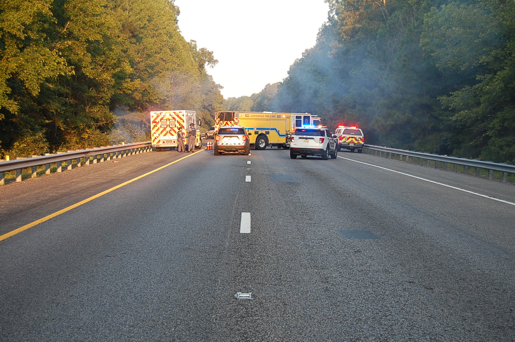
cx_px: 258
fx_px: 815
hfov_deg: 35.1
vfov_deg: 23.7
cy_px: 171
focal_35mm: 57
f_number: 5.6
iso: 250
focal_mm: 38
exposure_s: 1/125
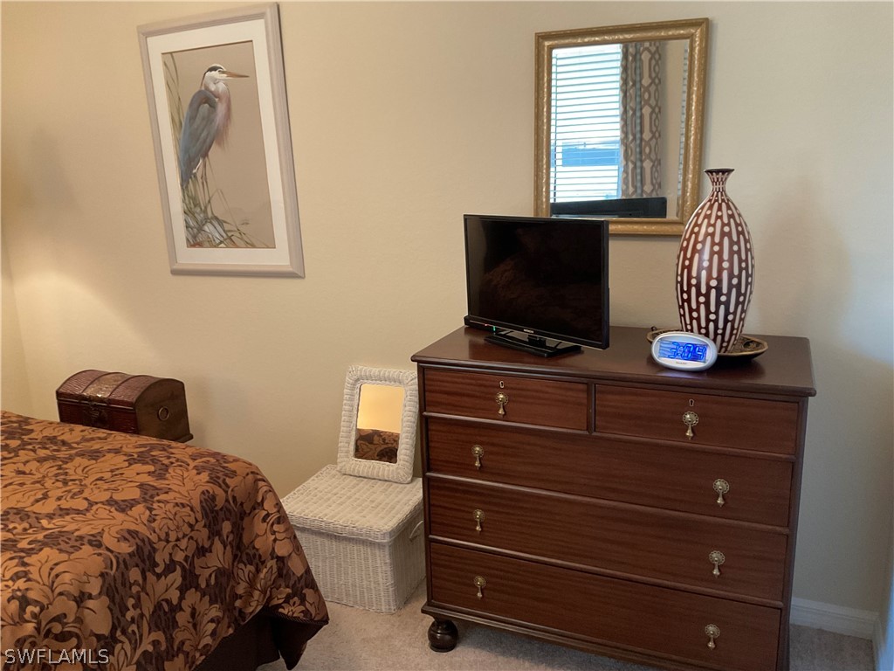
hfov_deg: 61.7
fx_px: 749
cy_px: 336
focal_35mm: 29
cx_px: 447
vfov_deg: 48.2
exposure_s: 1/40
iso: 200
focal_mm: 3
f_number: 1.8
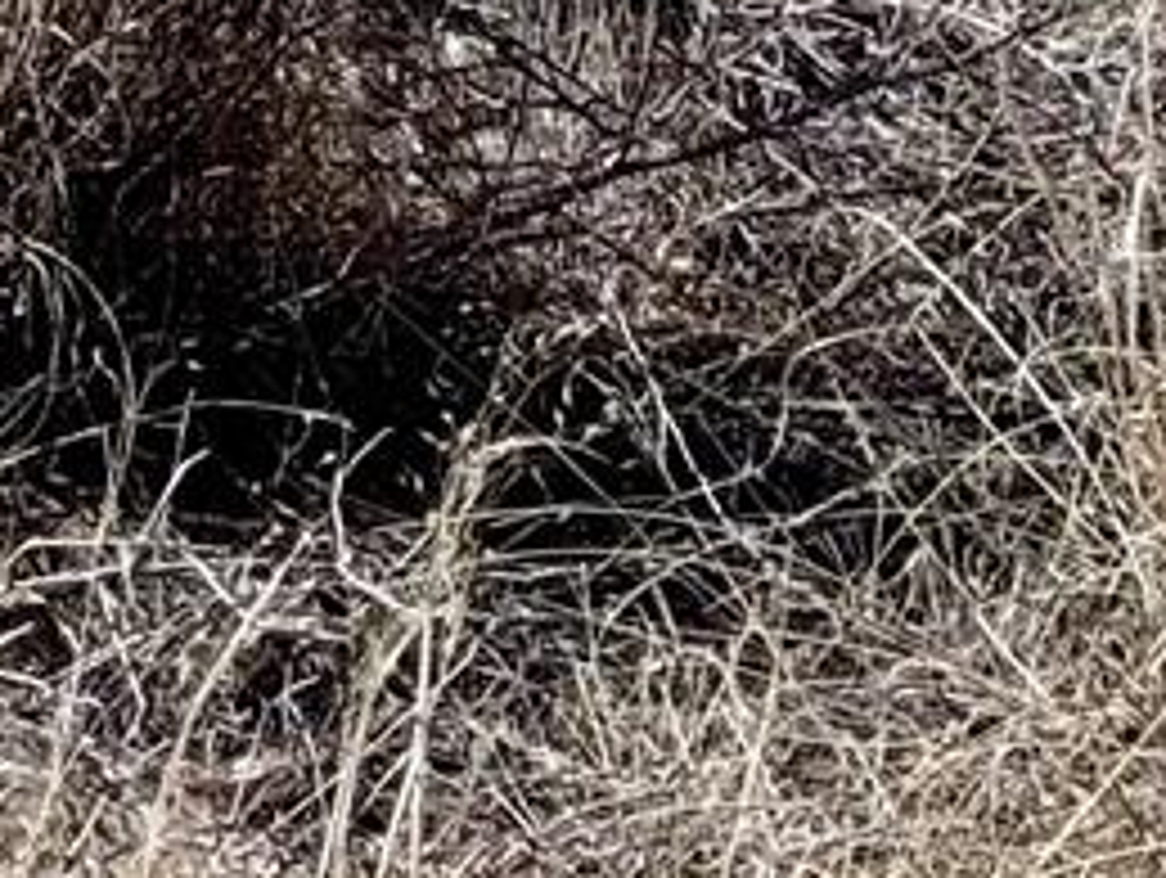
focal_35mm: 296
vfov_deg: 4.8
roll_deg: +0.5
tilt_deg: -5.8
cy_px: -1806
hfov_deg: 6.4
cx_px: -1328
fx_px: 9984
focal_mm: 6.76
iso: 64
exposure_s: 1/7092
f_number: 1.78
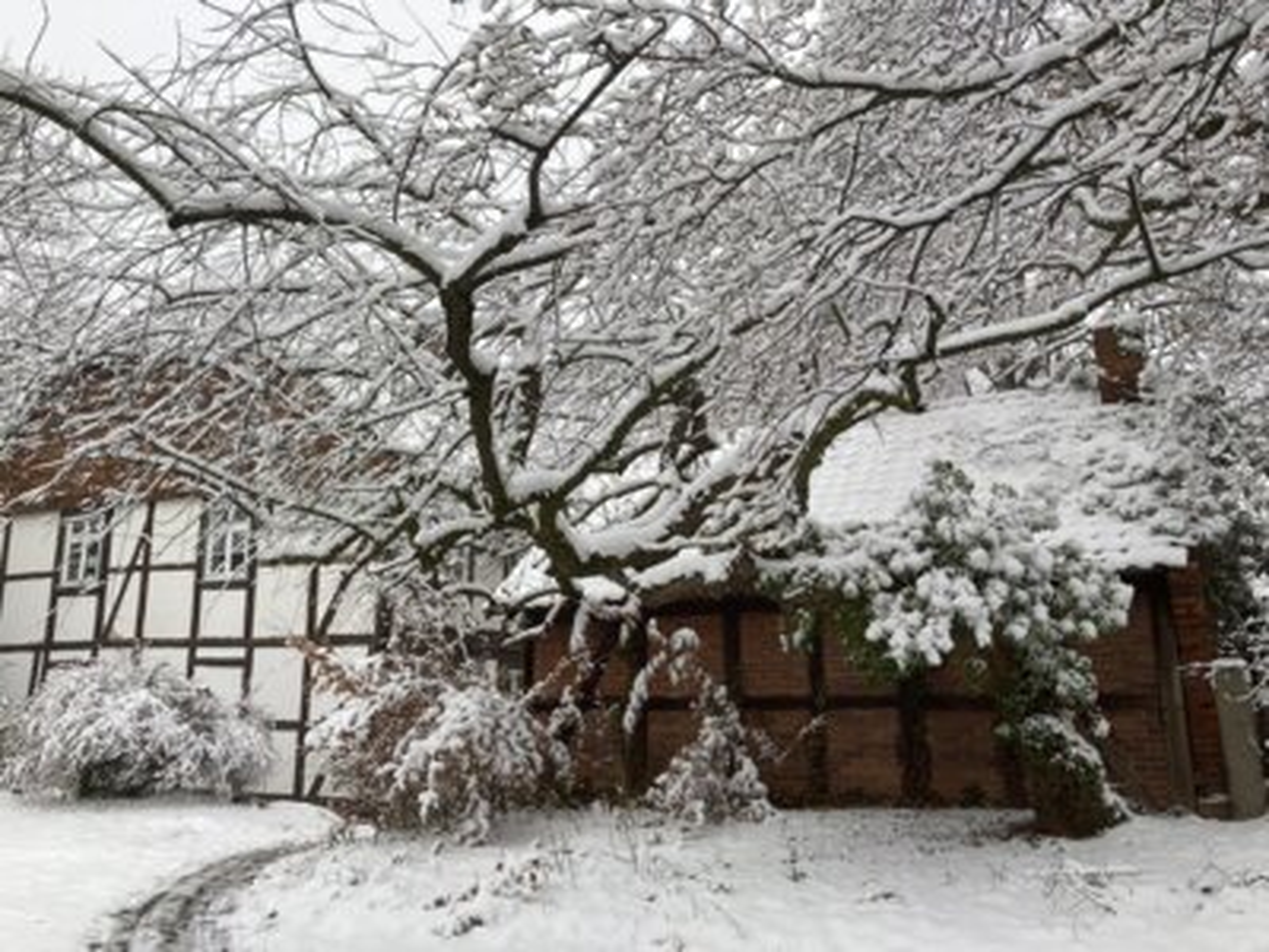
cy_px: 476
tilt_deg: +13.5
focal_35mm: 28
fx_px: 1026
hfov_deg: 63.4
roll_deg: +1.4
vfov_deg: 49.7
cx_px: 634
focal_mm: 3.99
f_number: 1.8
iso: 32
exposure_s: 1/121
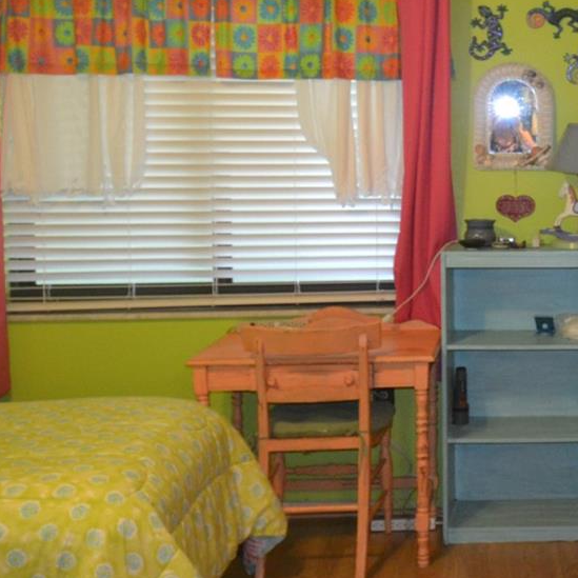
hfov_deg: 30.1
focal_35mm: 52
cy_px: 193
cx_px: 603
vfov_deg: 32.5
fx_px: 982
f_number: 4
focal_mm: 14
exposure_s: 1/60
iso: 1400
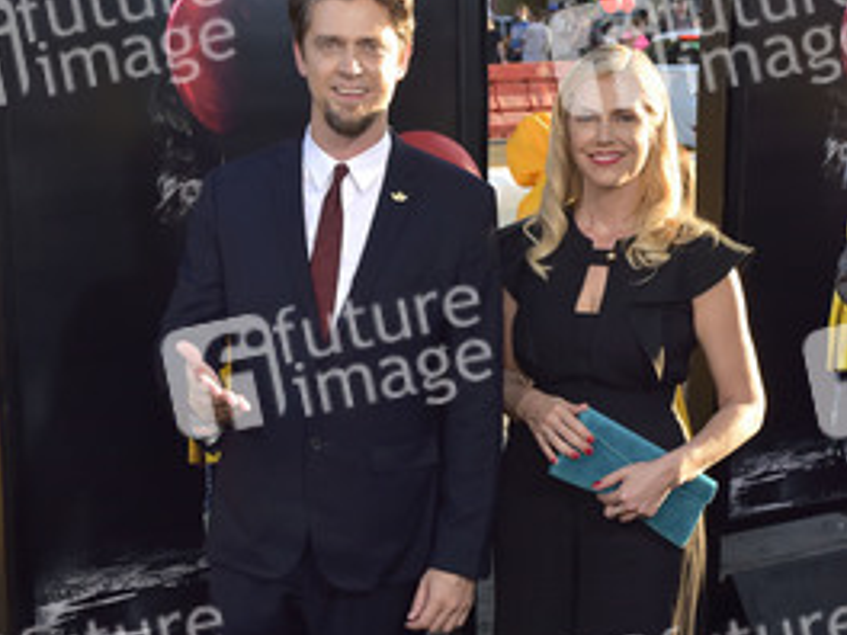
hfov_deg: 26.7
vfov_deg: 19.9
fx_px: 1786
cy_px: 523
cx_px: 422
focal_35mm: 73
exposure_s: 1/320
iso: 500
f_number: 6.3
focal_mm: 50
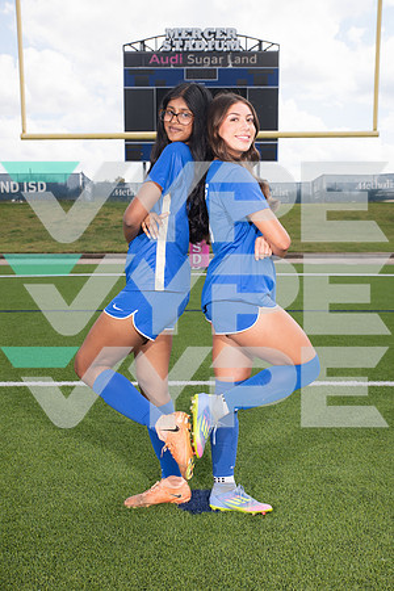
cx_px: 197
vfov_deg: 48.5
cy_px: 296
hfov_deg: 33.4
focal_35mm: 40
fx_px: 657
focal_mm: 40
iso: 125
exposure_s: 1/320
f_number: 7.1
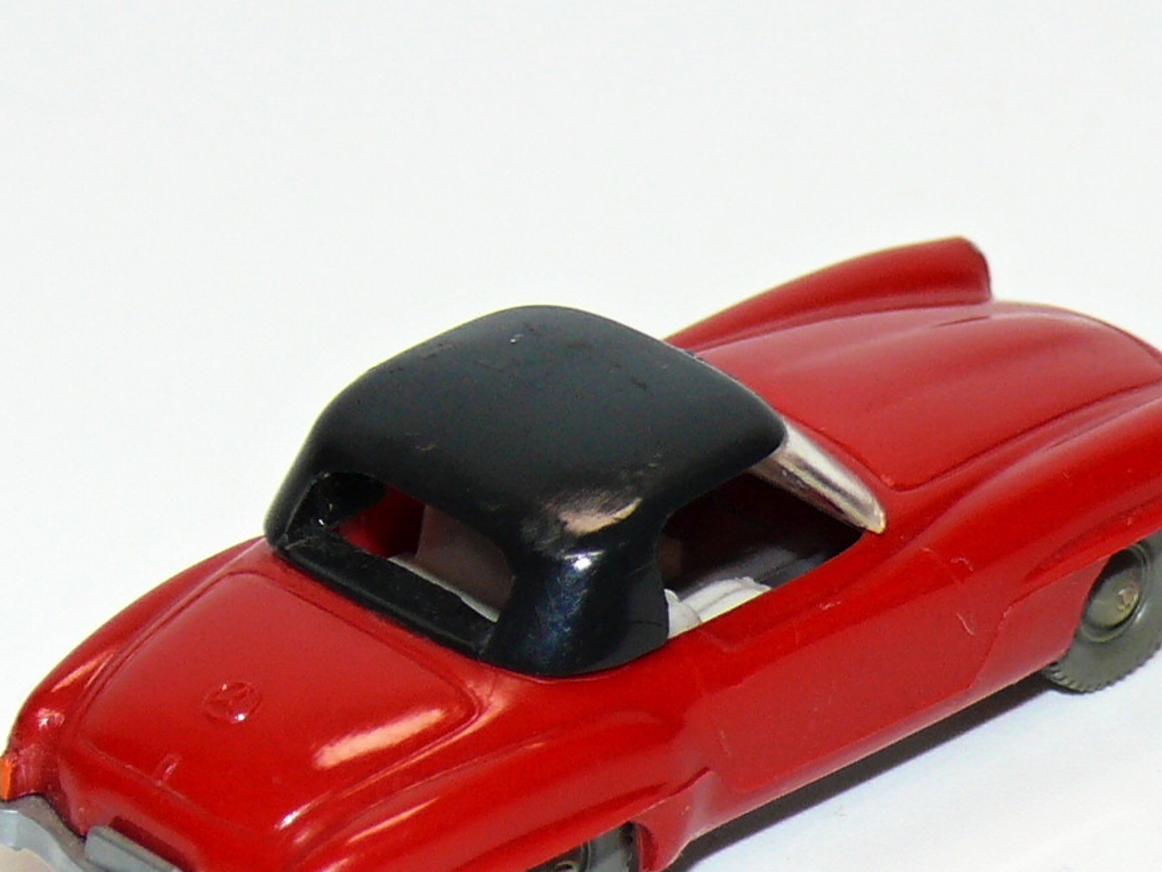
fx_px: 8427
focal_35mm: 251
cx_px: 623
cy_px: 513
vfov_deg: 5.9
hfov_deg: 7.9
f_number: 4
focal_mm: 16.3
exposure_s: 1/30
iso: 100
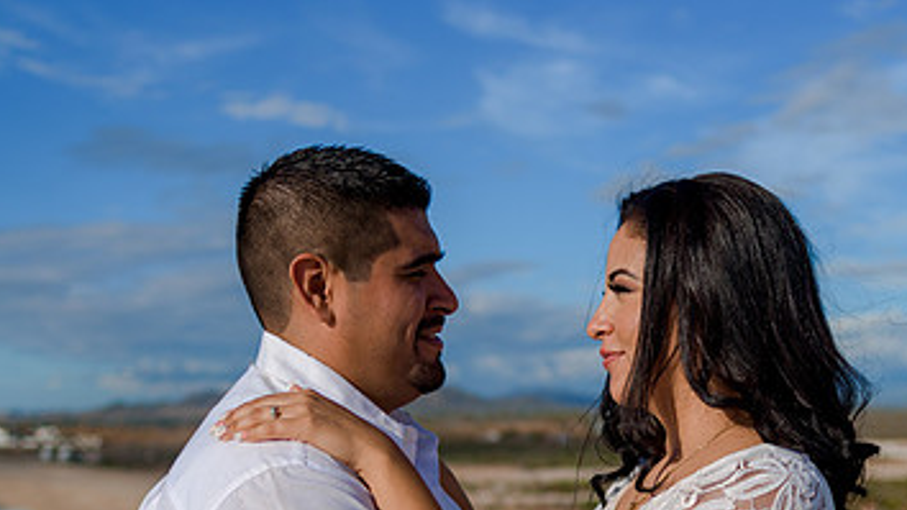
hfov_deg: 34.9
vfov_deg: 19.6
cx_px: 456
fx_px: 1443
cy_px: 473
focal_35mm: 60
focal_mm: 35
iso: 50
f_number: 2.8
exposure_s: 1/4000
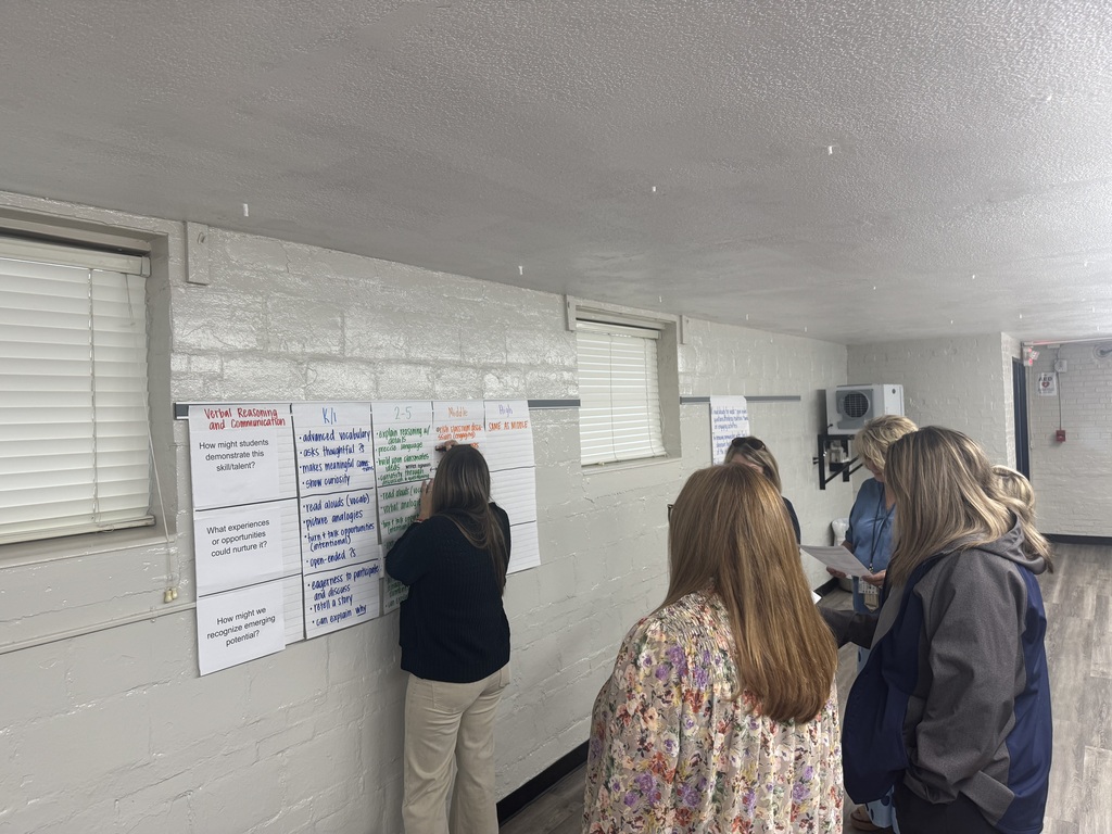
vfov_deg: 56.8
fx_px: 771
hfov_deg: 71.6
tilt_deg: +0.3
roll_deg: +1.6
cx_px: 556
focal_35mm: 24
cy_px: 417
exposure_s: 1/60
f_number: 1.78
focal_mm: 6.76
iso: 125
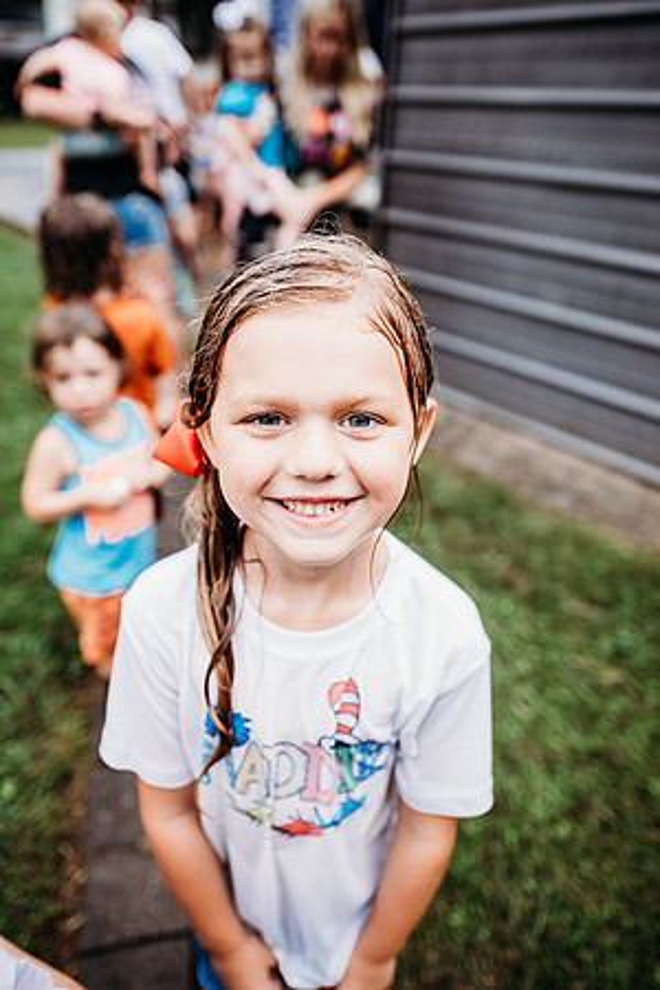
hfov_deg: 53.1
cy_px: 495
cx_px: 330
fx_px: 660
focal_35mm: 24
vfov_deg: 73.7
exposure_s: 1/250
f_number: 2.5
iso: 200
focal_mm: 24
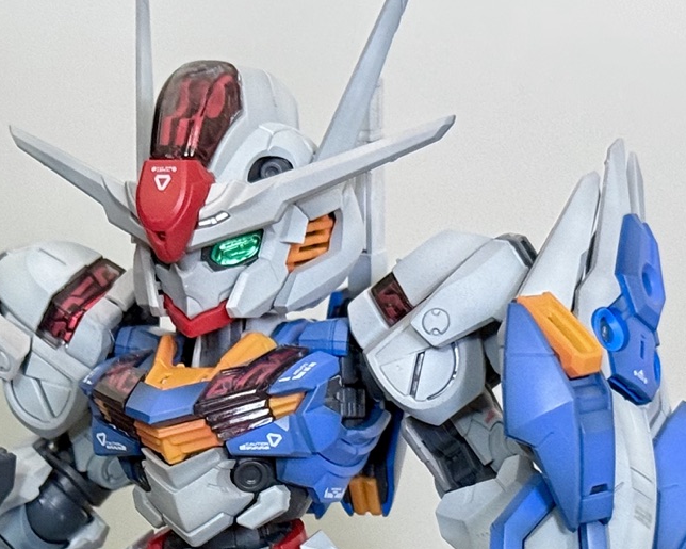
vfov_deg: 11.6
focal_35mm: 131
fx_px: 2659
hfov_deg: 14.7
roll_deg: +0.3
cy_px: 575
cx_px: 283
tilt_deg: -9.5
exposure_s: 1/40
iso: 400
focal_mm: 6.76
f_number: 1.78
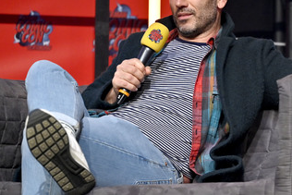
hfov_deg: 12.0
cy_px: 78
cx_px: 184
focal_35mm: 171
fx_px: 1388
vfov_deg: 8.0
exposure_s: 1/400
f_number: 2.8
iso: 800
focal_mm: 120
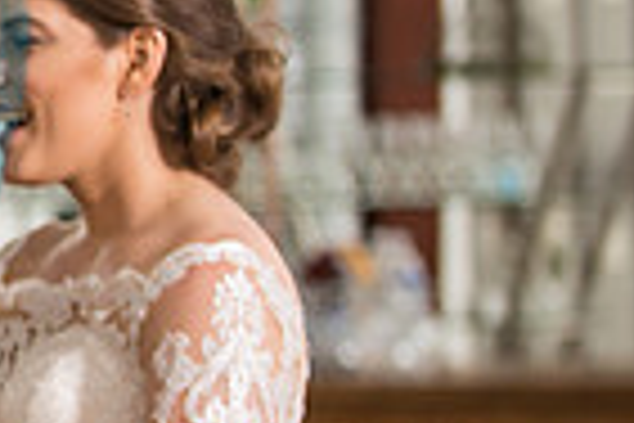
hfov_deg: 6.0
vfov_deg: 4.1
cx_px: -472
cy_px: 173
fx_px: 5952
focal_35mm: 338
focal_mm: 82
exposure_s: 1/250
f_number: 2.8
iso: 400
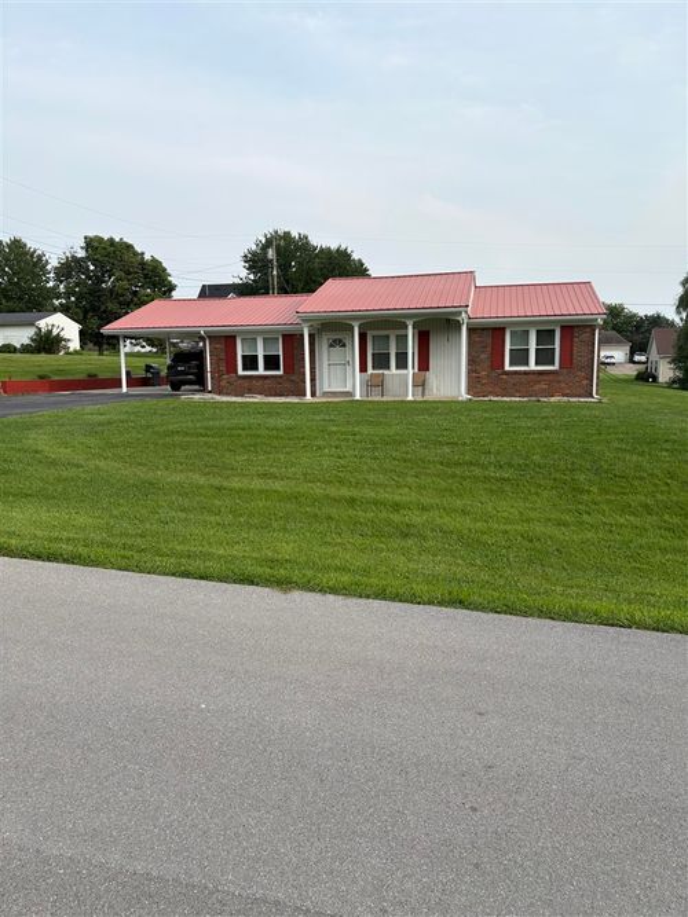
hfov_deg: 53.0
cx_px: 344
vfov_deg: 67.3
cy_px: 458
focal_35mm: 26
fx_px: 689
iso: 50
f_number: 1.6
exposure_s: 1/1706
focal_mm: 5.96
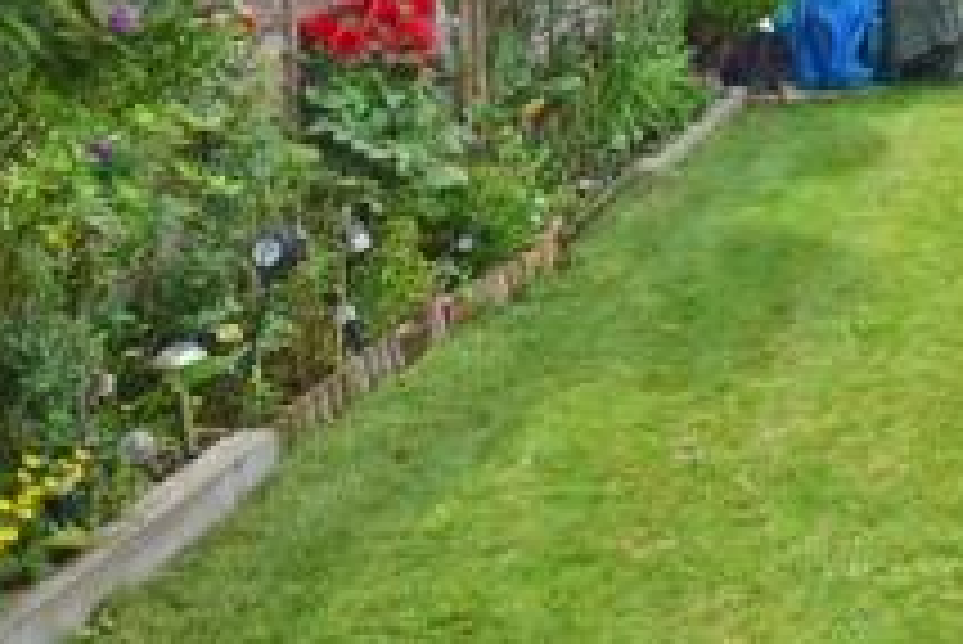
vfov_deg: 26.0
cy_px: -137
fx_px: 1231
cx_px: 1228
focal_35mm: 46
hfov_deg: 32.8
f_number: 11
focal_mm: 10
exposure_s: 1/500
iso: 320
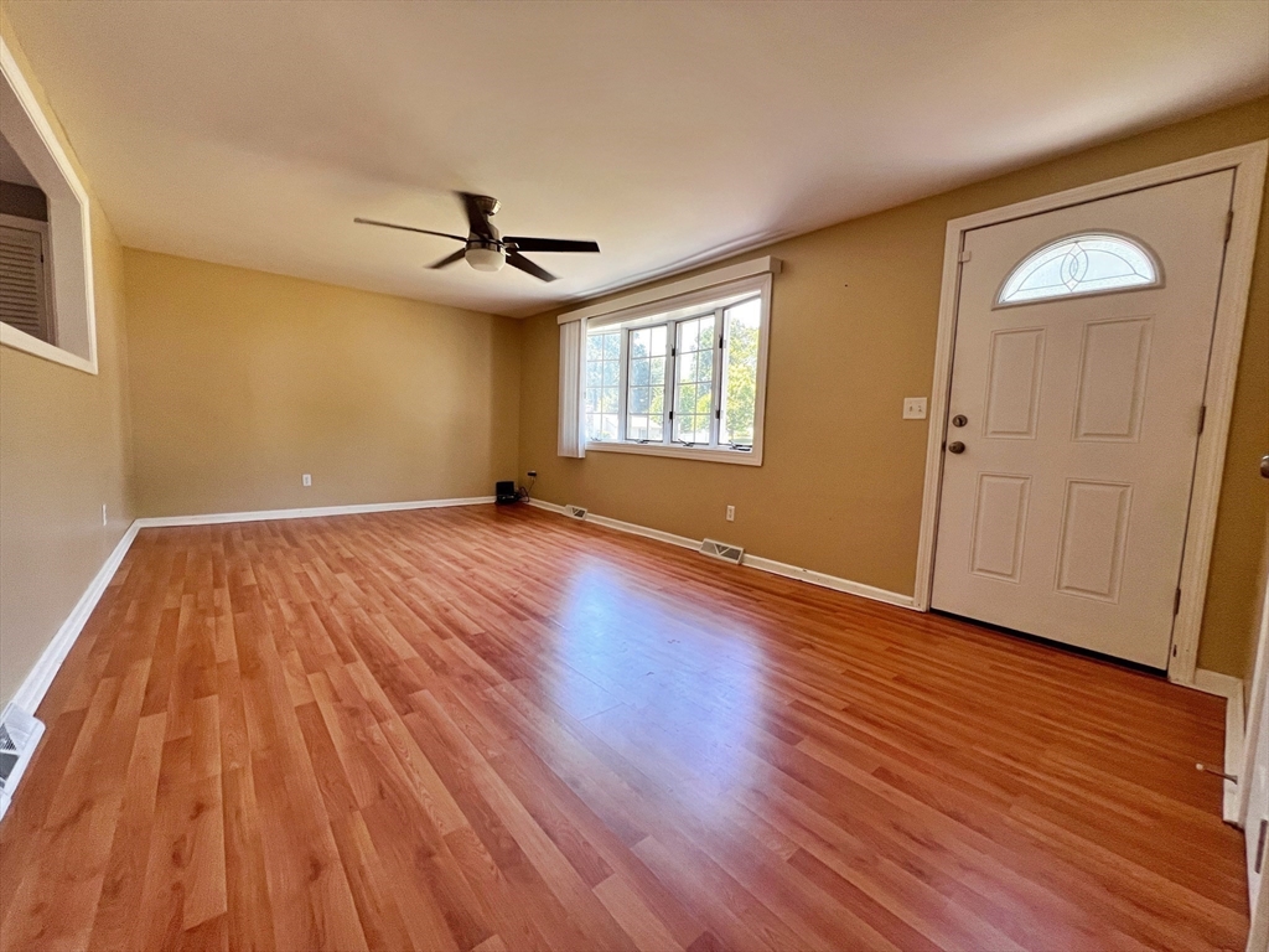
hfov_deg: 106.2
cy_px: 476
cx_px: 634
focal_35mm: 13
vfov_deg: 89.9
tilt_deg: -5.4
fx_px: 477
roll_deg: -2.0
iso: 160
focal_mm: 1.57
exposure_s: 1/120
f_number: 1.8
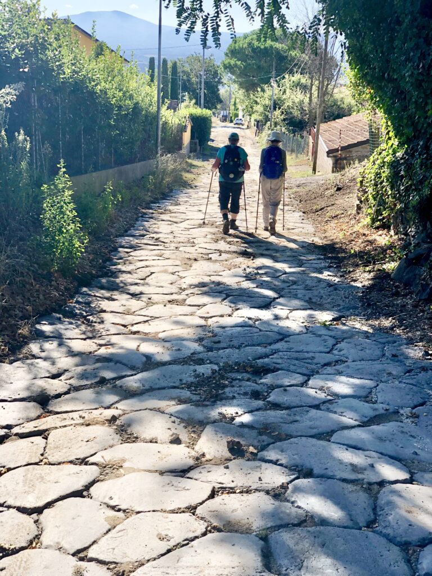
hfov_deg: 28.0
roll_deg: -2.1
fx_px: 865
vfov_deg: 36.8
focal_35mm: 52
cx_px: 216
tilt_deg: -13.6
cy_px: 288
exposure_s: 1/545
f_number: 2.4
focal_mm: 6
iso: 16
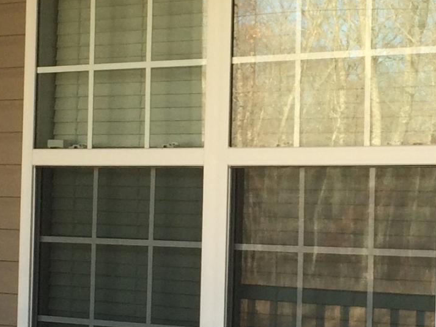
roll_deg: -0.6
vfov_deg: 12.2
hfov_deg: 16.1
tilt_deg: +2.6
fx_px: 1537
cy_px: 163
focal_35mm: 122
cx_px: 314
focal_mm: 4.15
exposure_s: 1/313
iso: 32
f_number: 2.2
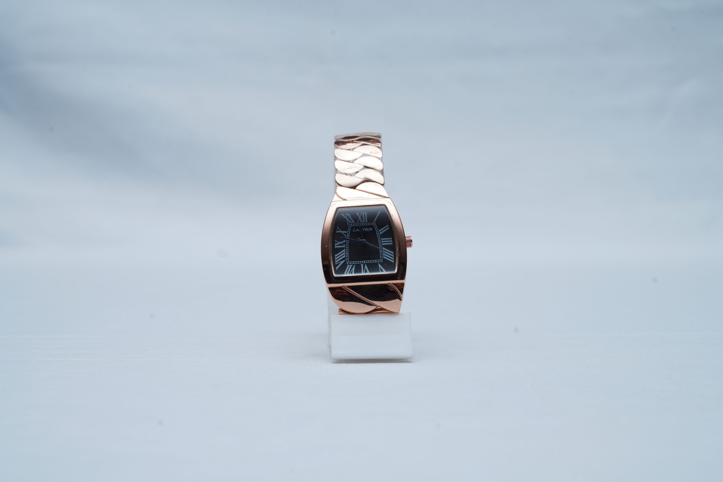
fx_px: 1004
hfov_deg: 39.6
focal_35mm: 50
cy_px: 241
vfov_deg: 27.0
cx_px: 362
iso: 125
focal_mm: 50
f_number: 9
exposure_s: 1/160
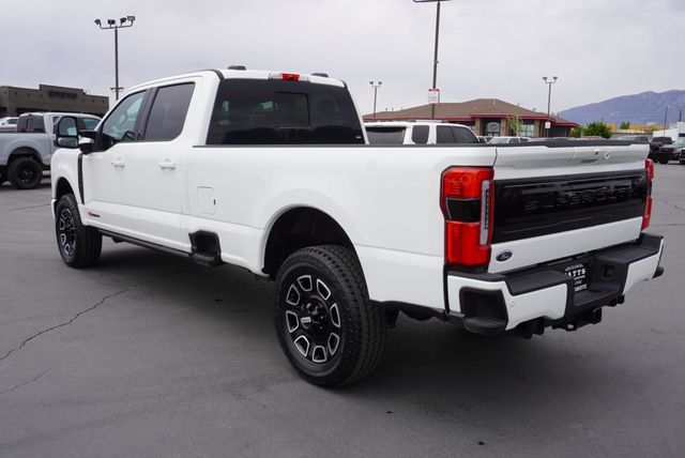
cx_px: 342
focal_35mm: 33
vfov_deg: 40.0
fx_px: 628
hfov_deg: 57.2
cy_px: 229
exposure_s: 1/125
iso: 100
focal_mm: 22
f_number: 10
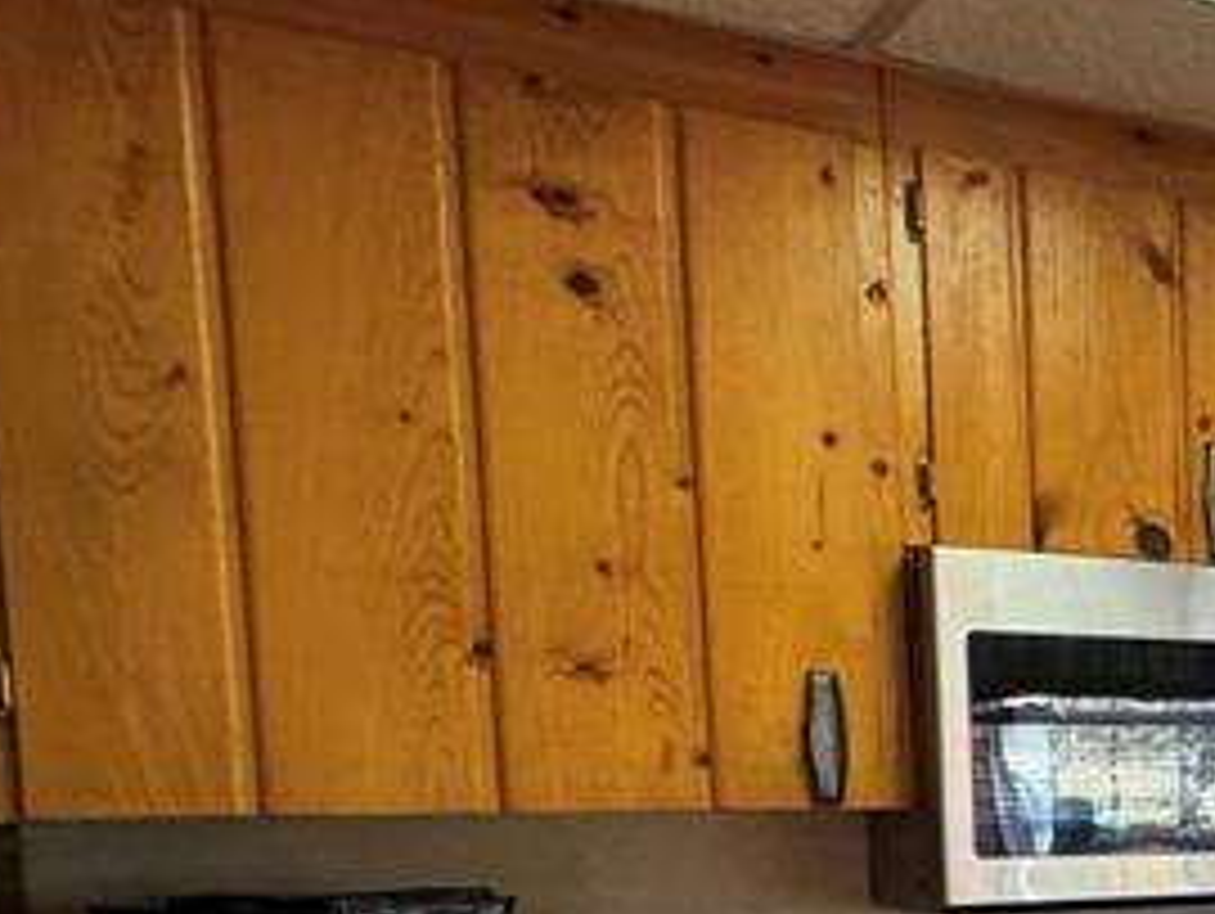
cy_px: 896
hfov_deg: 22.3
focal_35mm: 53
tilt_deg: -4.8
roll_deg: -1.0
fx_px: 1862
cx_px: 2160
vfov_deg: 26.2
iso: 320
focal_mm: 2.22
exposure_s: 1/120
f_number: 2.2
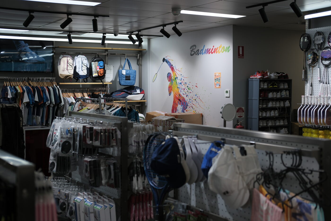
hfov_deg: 37.5
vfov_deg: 25.5
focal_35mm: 53
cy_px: 110
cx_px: 166
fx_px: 487
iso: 250
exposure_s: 1/210
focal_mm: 35
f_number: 3.2
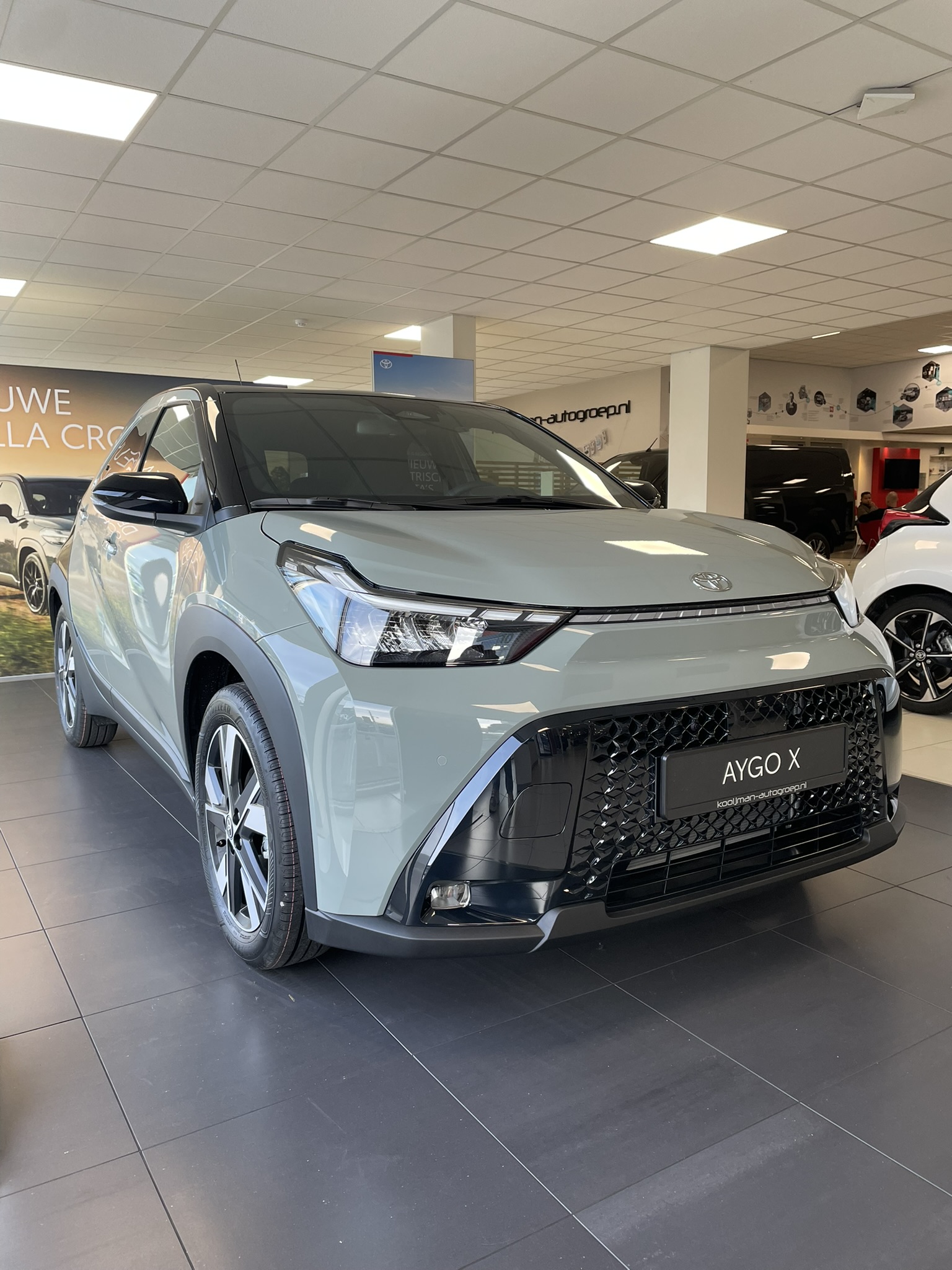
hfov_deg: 53.1
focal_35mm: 26
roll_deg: +1.4
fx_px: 953
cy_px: 635
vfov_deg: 67.3
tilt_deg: -7.1
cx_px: 476
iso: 64
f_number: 1.6
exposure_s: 1/100
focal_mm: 4.2
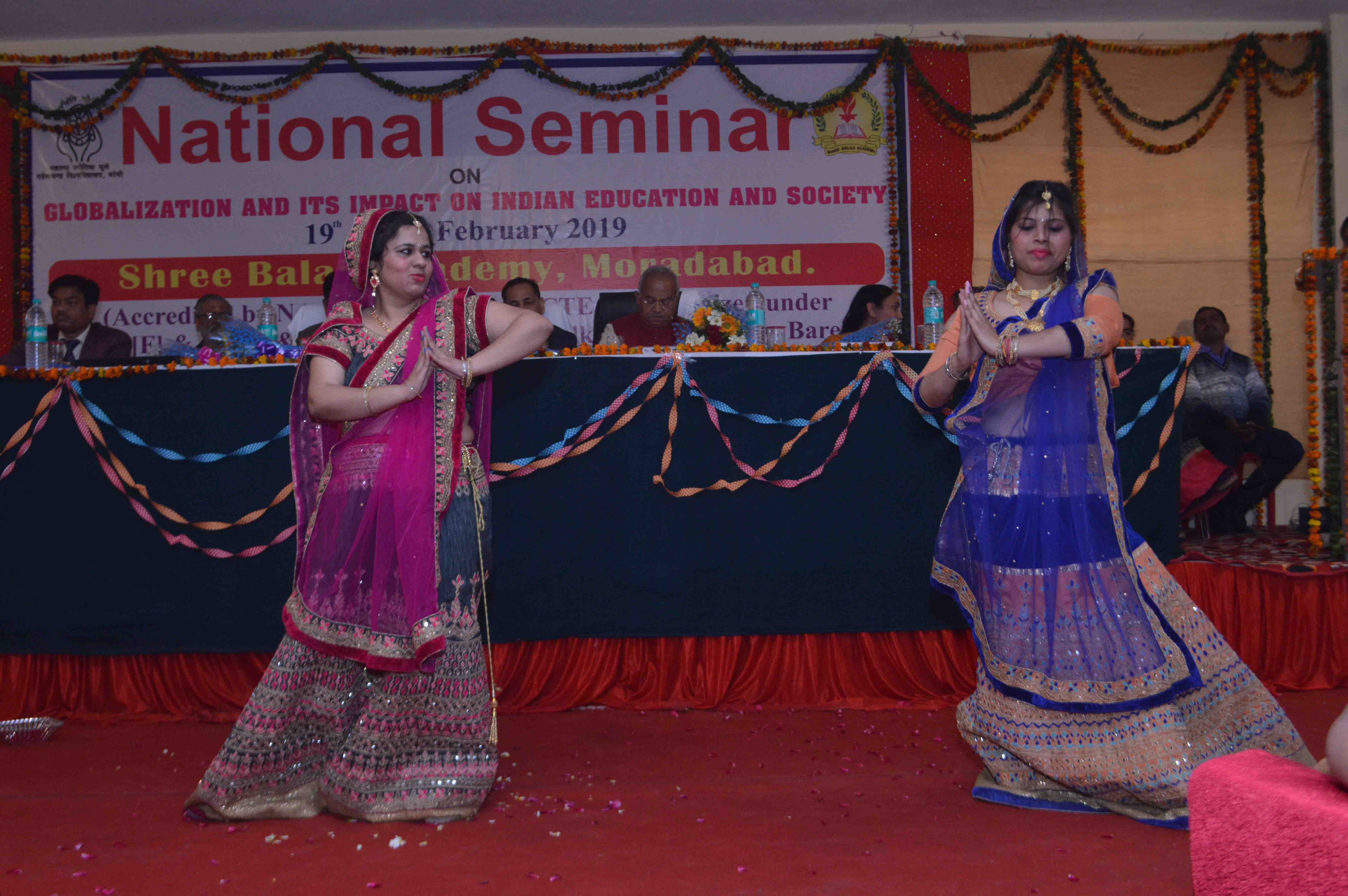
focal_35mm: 36
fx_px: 1347
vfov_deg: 36.8
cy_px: 448
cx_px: 674
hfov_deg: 53.2
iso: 800
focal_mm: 24
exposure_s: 1/125
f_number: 5
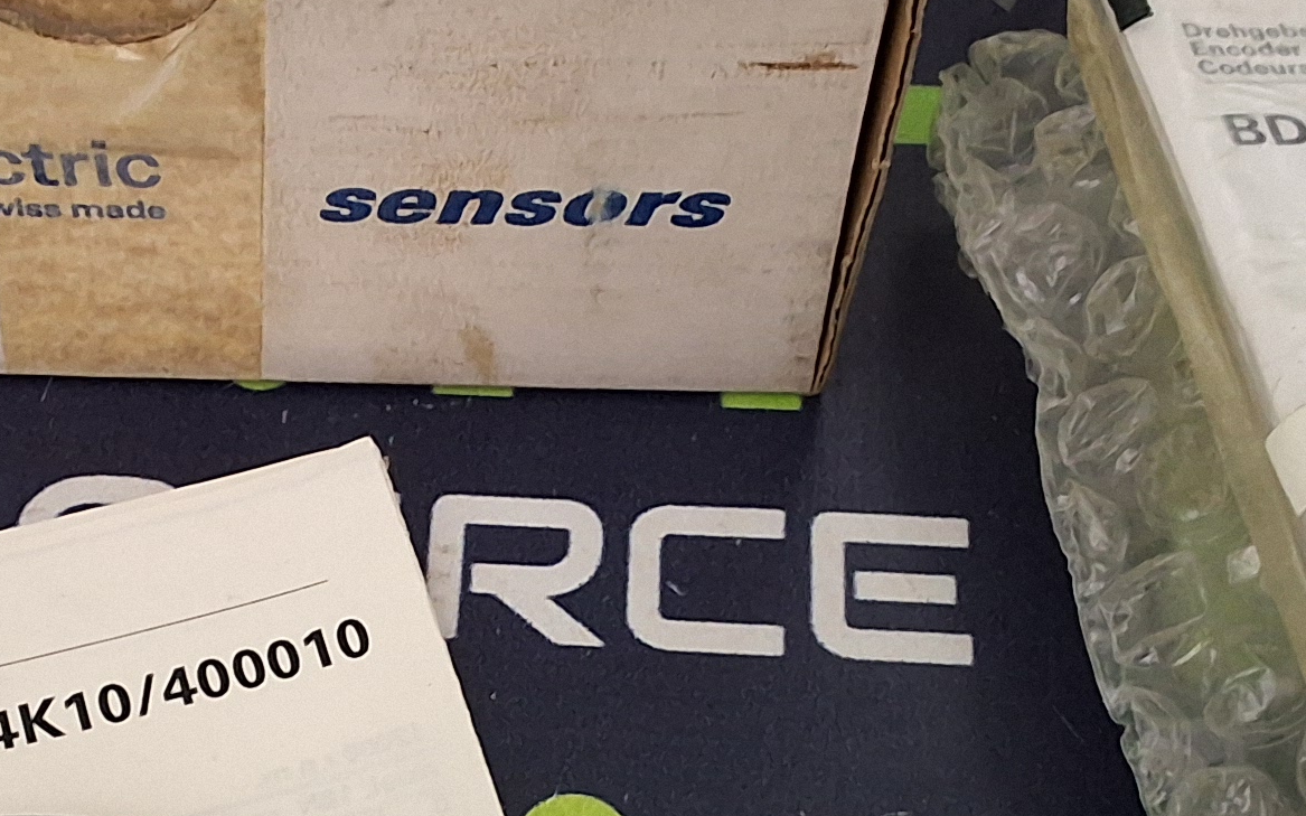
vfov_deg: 15.6
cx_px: 473
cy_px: 662
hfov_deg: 24.8
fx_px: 2954
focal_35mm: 83
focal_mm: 2.91
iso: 250
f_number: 1.9
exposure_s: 1/24
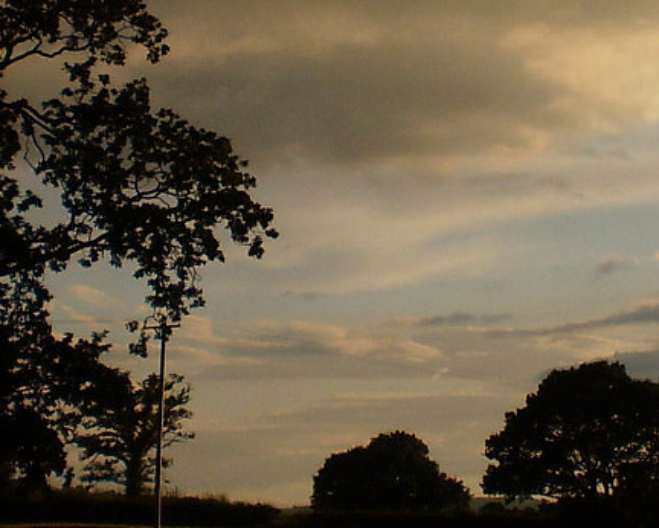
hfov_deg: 14.7
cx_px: 522
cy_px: 107
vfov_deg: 11.8
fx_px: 2537
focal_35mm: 130
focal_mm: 6.3
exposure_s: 1/1250
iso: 64
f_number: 4.6
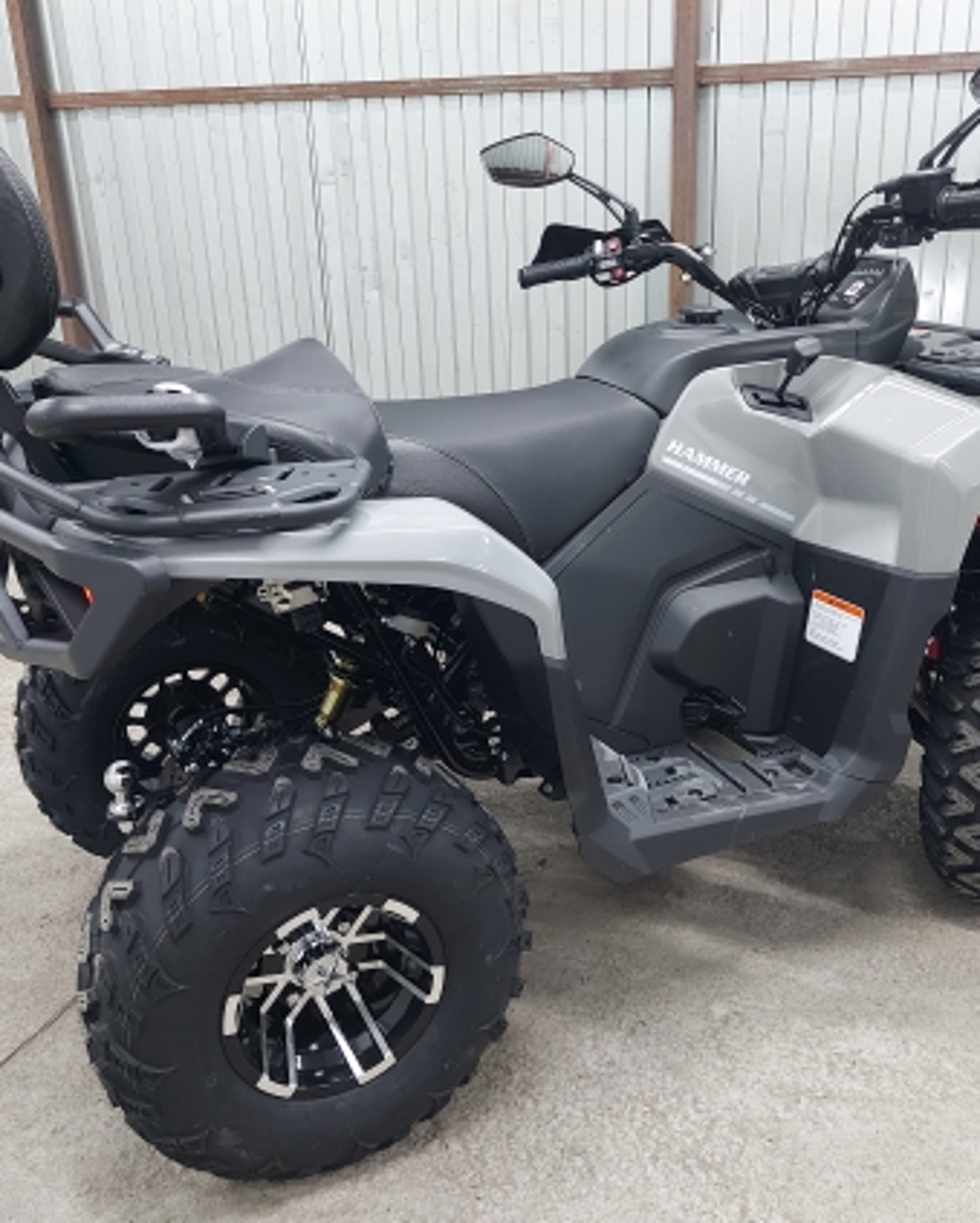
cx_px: 538
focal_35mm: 32
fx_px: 1159
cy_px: 613
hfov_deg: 45.8
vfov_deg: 55.6
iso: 320
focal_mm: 5.23
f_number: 1.8
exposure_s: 1/50
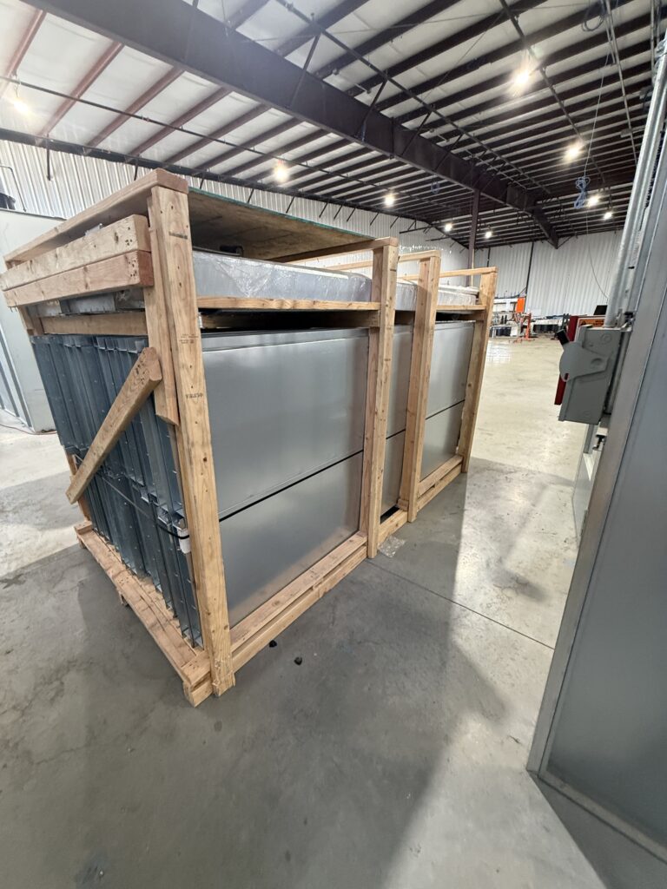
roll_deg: +2.1
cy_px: 444
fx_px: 360
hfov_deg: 85.7
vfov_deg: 102.1
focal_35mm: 14
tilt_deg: -16.9
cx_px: 334
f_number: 2.2
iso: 400
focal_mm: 2.22
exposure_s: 1/60
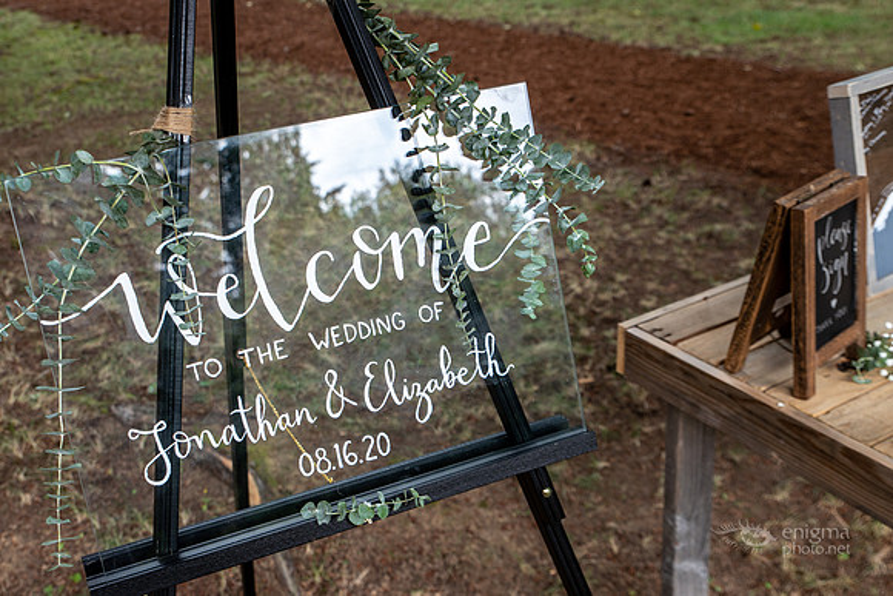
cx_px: 396
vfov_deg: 31.2
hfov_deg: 45.3
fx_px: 1068
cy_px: 305
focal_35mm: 43
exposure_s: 1/125
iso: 400
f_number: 7.1
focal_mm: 36
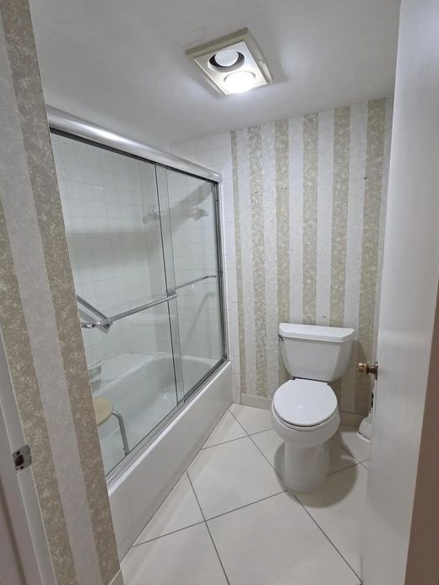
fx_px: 270
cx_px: 201
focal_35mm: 16
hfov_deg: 78.0
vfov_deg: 94.4
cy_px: 311
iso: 320
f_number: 2.2
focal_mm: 2.2
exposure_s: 1/120
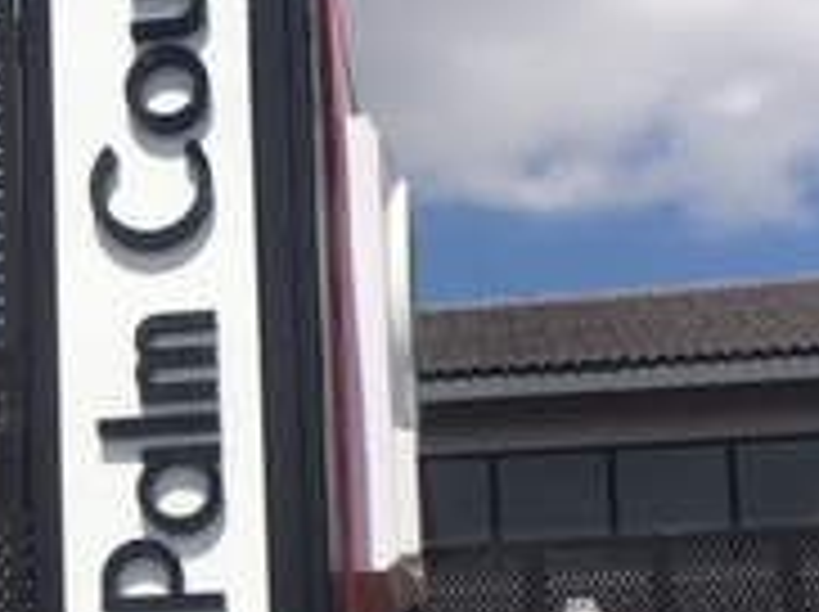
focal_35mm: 102
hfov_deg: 18.8
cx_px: 4
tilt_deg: +8.0
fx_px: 2410
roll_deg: +1.8
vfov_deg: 14.3
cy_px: 608
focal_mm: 4.15
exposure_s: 1/3205
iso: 25
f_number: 2.2
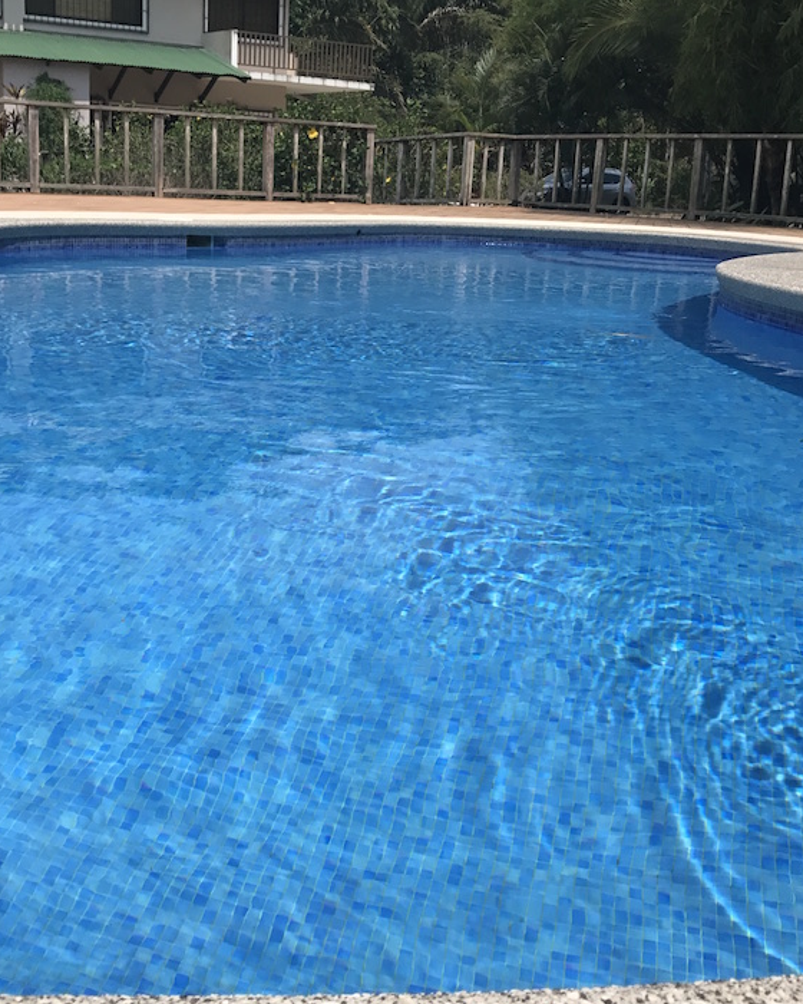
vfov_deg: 45.8
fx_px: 1188
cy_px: 479
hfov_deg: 37.3
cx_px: 348
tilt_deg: -13.8
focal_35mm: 40
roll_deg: -2.1
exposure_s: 1/4167
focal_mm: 3.99
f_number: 1.8
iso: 20
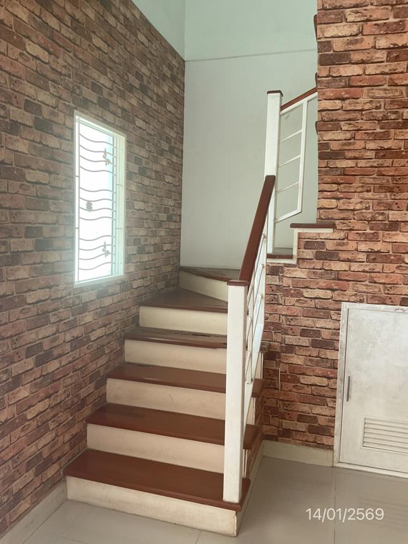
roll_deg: -0.5
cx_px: 204
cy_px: 272
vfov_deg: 61.7
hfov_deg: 48.2
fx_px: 456
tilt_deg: -5.0
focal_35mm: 29
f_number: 1.8
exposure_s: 1/50
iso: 80
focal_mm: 3
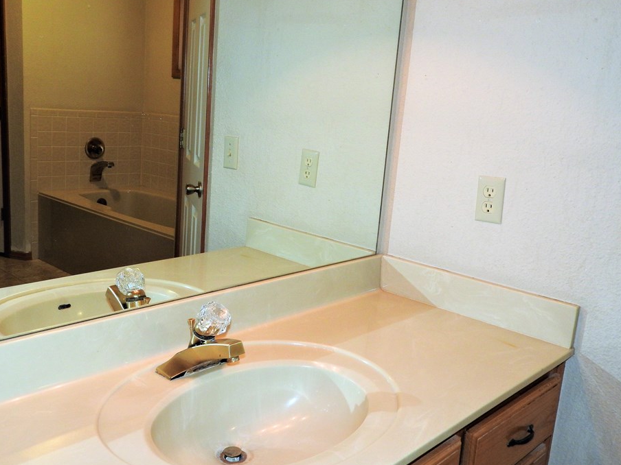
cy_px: 232
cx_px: 273
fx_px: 610
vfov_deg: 41.8
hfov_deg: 53.8
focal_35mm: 34
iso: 200
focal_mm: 5.4
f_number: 3.5
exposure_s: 1/30
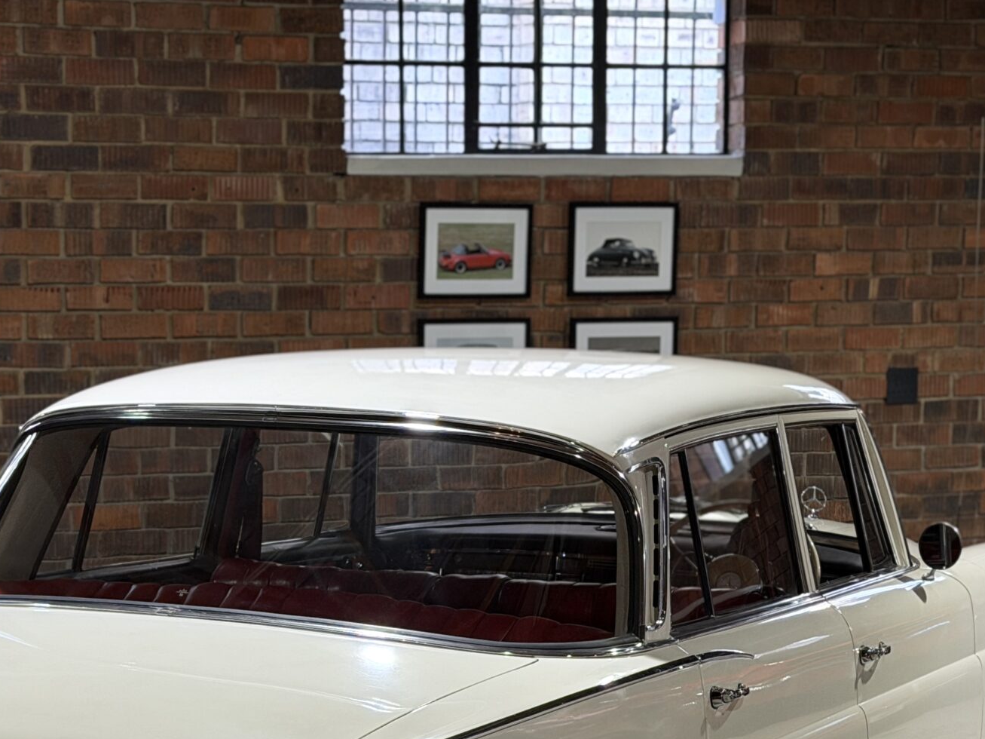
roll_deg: +0.2
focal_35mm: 94
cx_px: 267
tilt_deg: -9.6
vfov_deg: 15.5
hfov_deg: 20.7
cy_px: 698
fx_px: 2675
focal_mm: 6.76
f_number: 1.78
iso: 100
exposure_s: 1/50
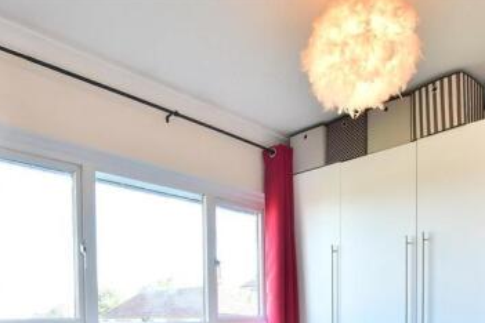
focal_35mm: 28
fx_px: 377
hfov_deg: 65.4
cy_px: 296
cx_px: 231
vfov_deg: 42.2
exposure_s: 1/20
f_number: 8
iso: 400
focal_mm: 10
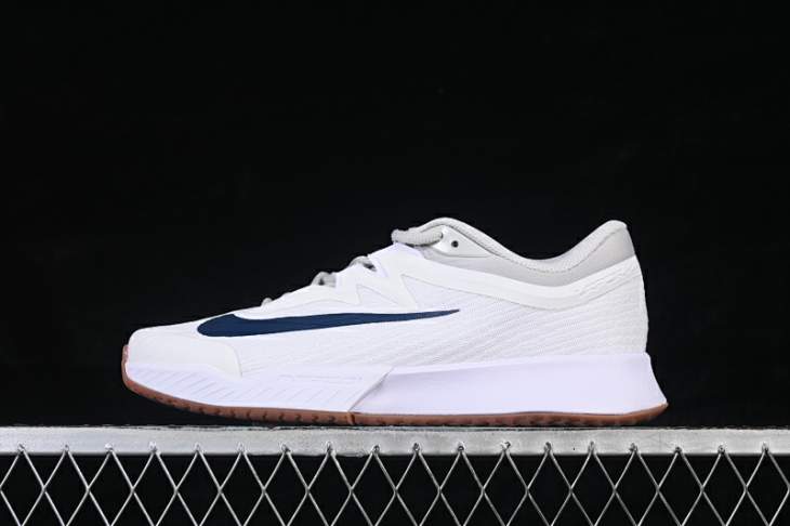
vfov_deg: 18.2
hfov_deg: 27.0
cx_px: 395
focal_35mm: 75
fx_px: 1645
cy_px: 263
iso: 160
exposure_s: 1/80
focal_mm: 50
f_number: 8
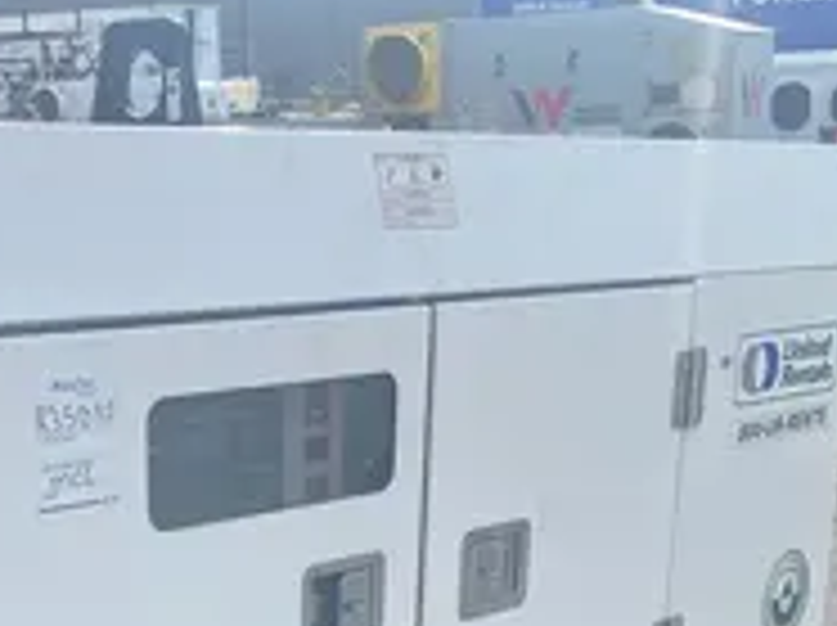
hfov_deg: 25.1
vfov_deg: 17.4
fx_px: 1859
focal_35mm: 77
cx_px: 234
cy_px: 903
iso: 32
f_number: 1.8
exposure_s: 1/2105
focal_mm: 4.25
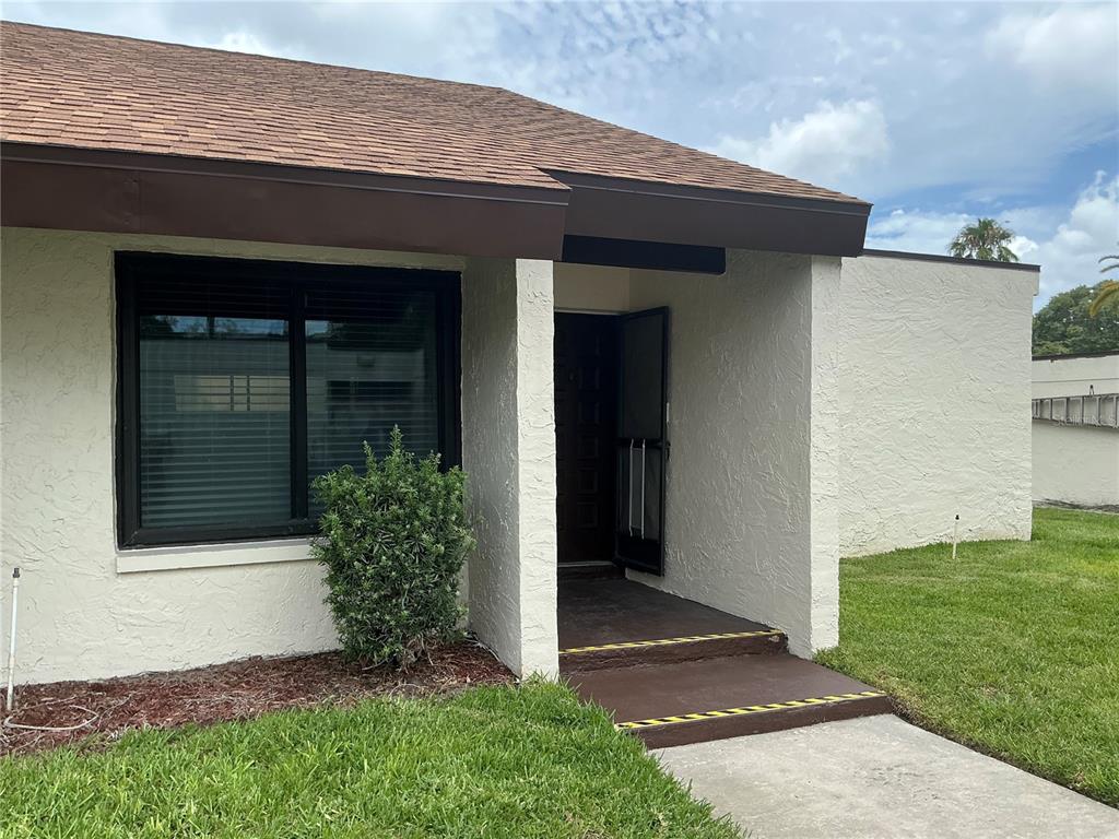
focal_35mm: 28
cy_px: 420
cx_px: 560
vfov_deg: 49.7
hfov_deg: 63.4
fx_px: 905
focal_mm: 3
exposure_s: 1/1490
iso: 25
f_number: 1.8
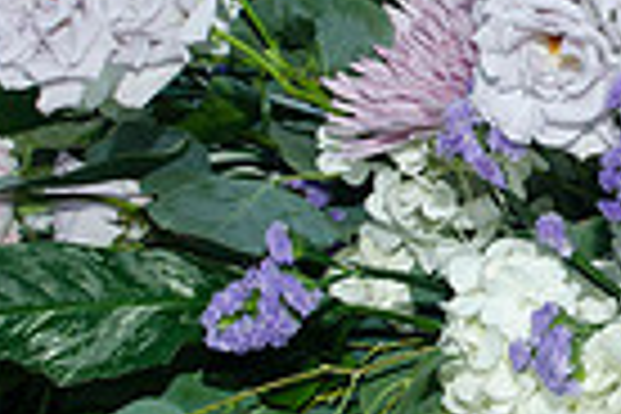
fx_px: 3036
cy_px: 180
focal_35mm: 176
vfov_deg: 7.8
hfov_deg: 11.5
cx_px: 702
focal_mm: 28
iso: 100
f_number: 5.6
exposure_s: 1/60
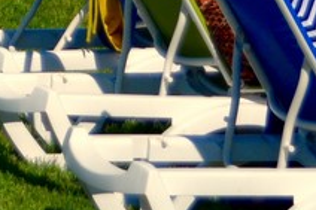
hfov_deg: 7.0
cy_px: -305
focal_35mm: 287
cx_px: -288
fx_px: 2517
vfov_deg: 4.7
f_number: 4.2
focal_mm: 30
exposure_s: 1/2500
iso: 100
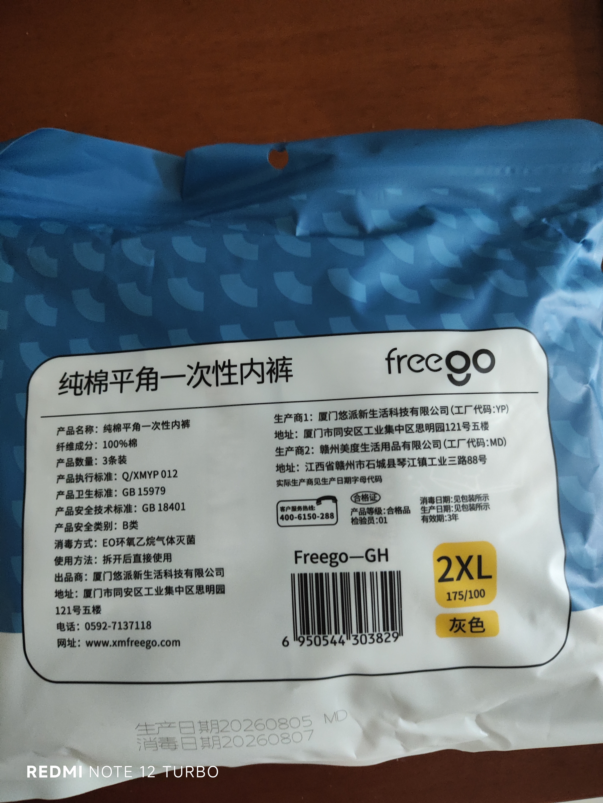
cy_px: 402
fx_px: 557
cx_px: 302
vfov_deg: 71.6
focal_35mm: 24
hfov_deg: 56.9
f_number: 1.8
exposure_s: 1/25
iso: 1424
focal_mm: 4.68
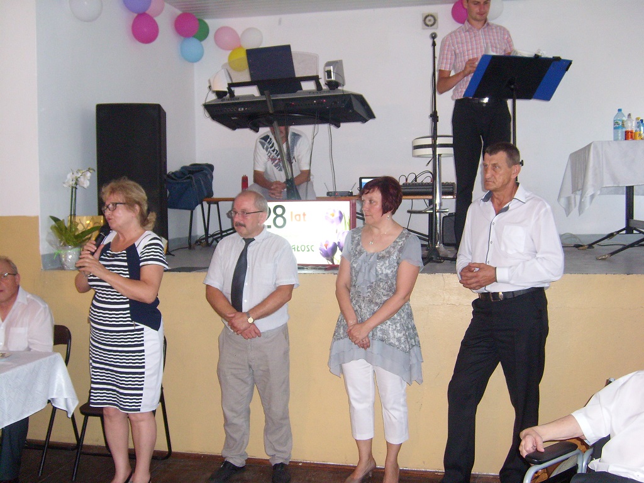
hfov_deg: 52.6
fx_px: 651
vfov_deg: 40.7
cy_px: 242
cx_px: 322
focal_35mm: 35
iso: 300
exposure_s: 1/30
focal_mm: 5.8
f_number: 2.8
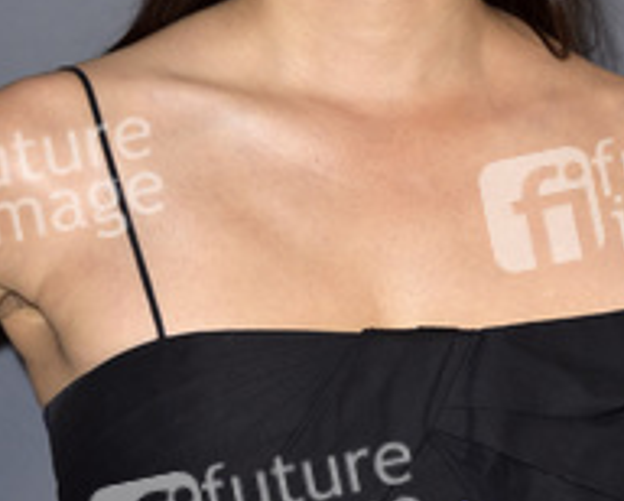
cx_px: 353
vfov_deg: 4.9
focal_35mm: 313
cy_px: 33
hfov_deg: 6.2
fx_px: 5786
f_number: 6.3
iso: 400
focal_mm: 160
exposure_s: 1/250
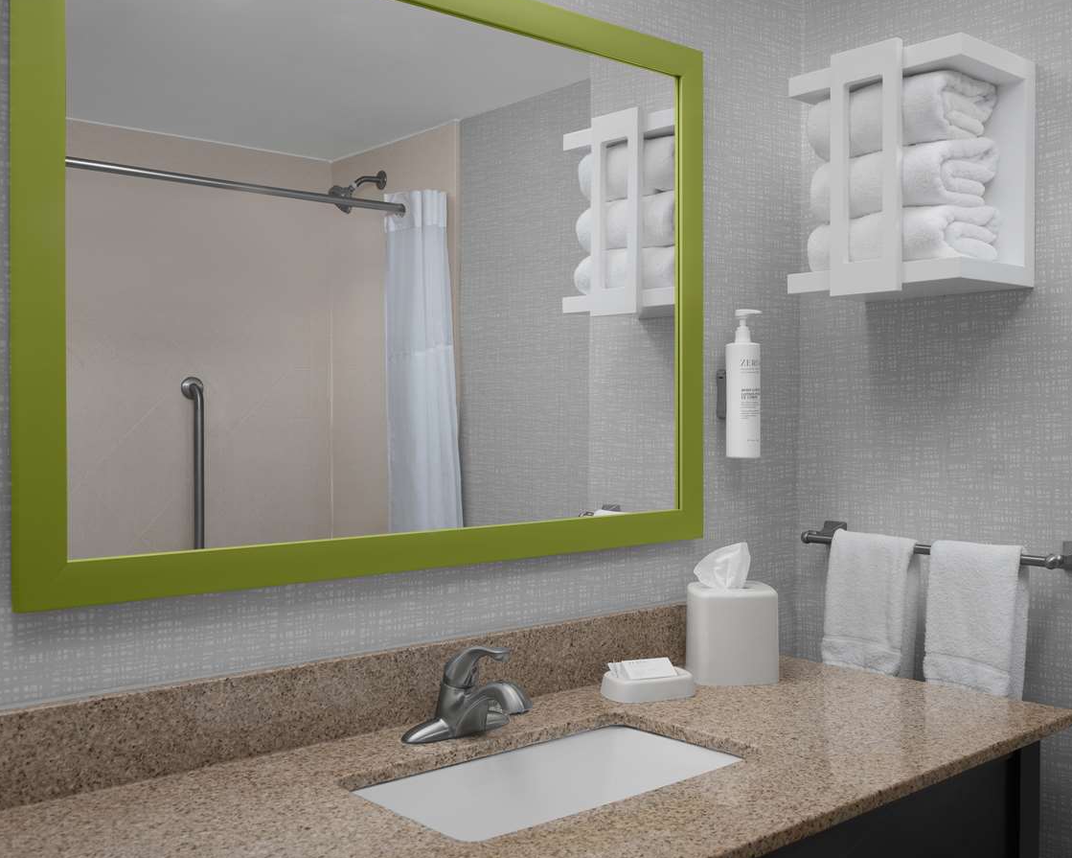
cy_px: 421
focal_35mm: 39
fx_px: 1237
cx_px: 623
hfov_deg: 46.7
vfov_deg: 38.2
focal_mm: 31
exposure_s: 1/100
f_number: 8
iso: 200
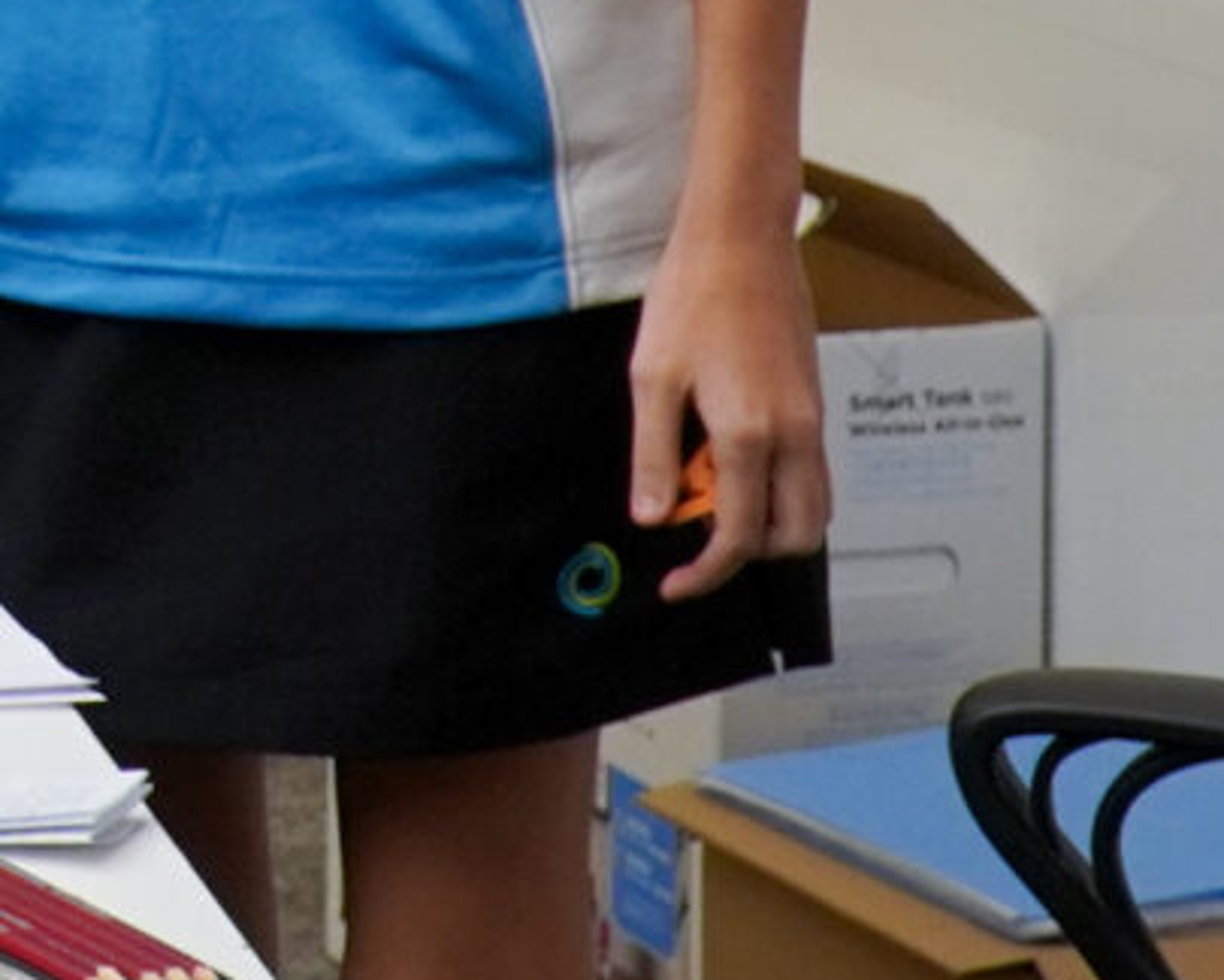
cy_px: -724
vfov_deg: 8.4
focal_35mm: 178
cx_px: -2031
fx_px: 6448
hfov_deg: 9.3
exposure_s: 1/160
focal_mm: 20
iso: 400
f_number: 4
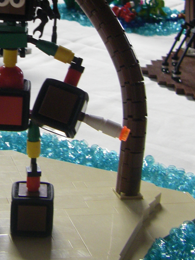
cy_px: 35
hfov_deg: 15.5
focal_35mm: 94
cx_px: 13
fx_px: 706
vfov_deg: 20.5
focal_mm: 6.3
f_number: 3.5
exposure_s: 1/50
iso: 200
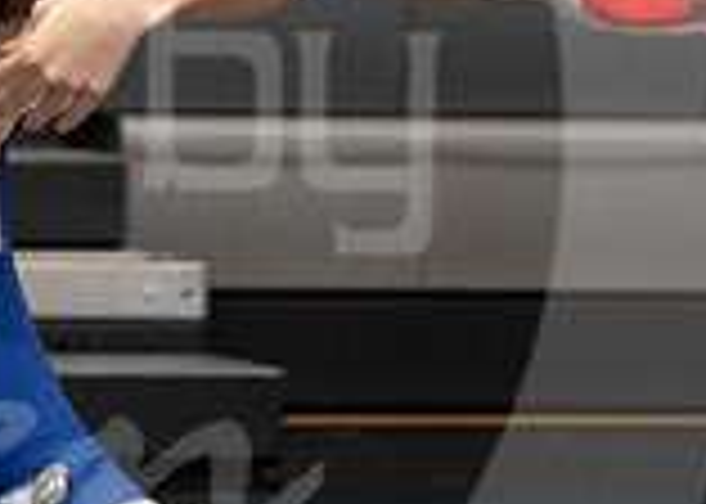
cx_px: -240
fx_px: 15413
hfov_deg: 2.6
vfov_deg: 1.9
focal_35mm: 769
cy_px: -155
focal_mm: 140
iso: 3200
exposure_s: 1/1000
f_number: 2.8
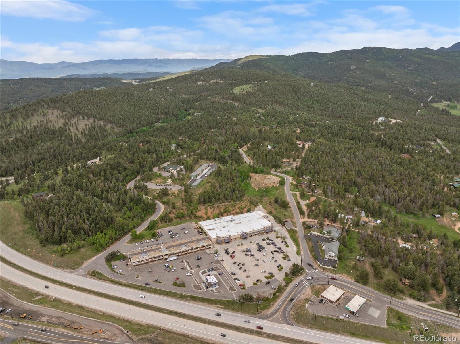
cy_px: 172
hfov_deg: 71.6
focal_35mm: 24
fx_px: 319
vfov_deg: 56.7
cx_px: 230
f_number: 2.8
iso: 180
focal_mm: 12.29
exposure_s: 1/1600
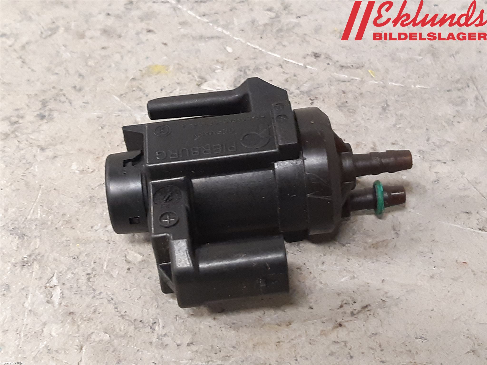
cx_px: 244
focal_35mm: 26
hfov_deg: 67.3
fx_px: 366
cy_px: 182
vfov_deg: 53.1
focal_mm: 3.93
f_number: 1.7
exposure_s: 1/33
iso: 250
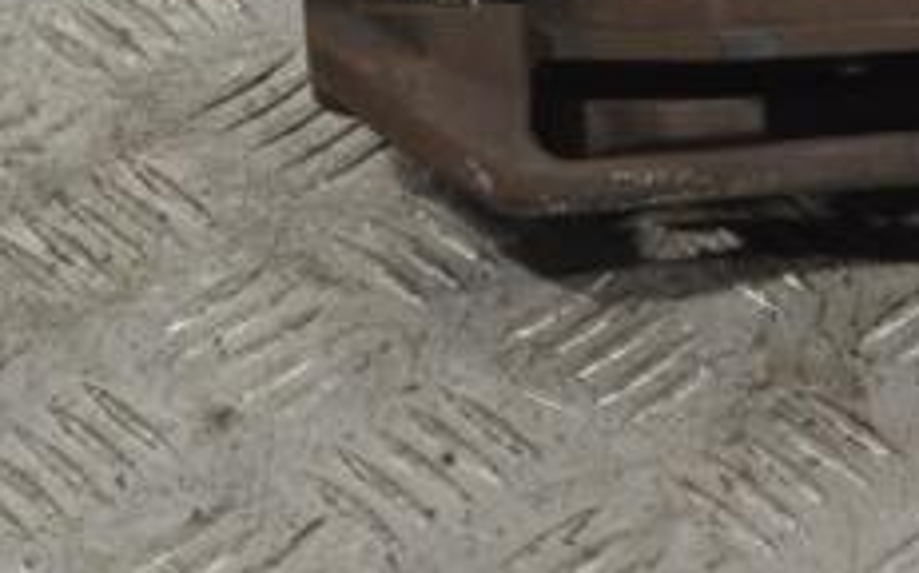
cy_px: -219
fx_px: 5464
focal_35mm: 218
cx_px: 863
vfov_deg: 6.0
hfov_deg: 9.6
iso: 450
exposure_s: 1/60
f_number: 5.6
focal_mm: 55
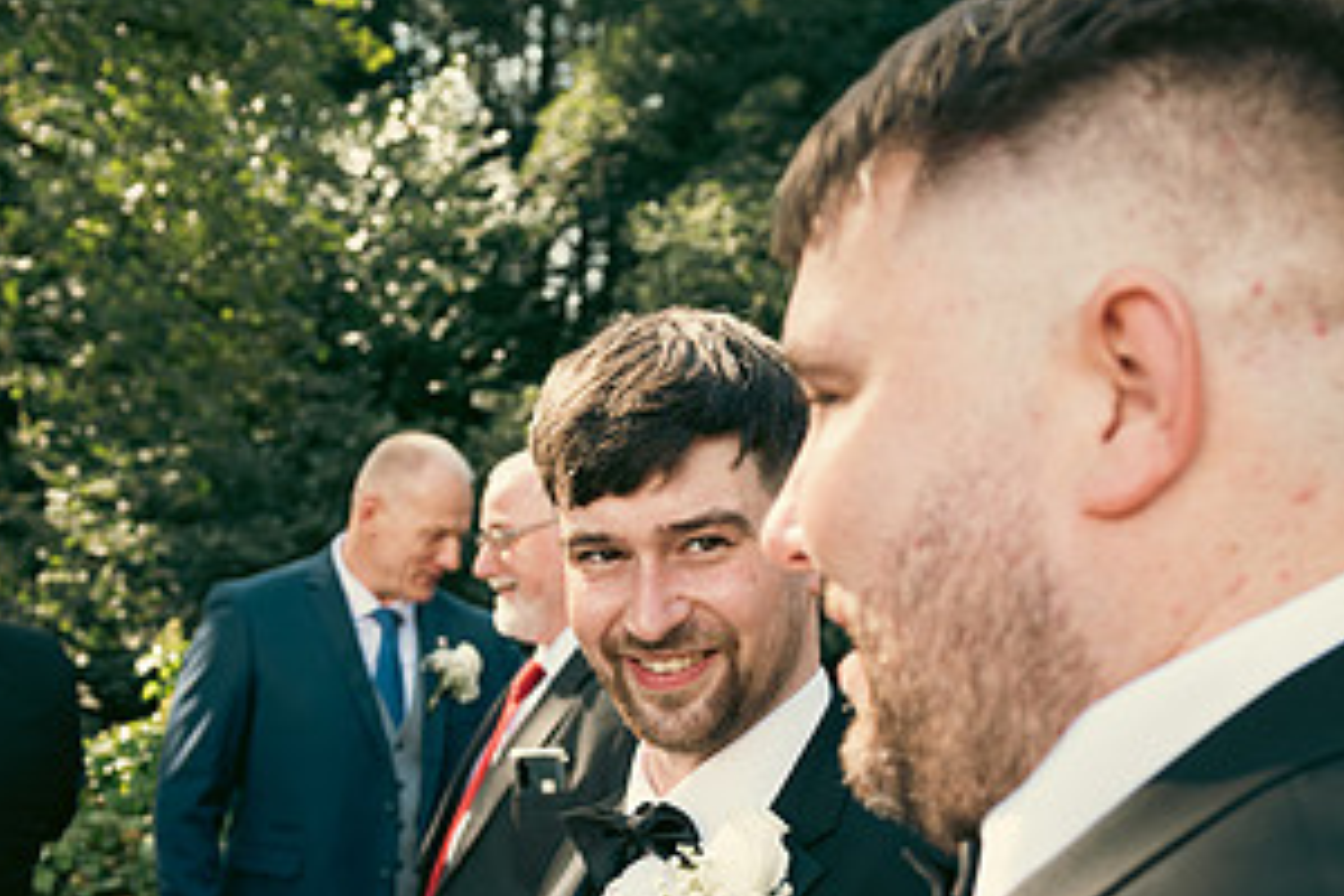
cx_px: 708
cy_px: 849
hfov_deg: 33.4
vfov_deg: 22.0
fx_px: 2240
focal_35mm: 60
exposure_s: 1/160
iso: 160
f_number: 5
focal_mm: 31
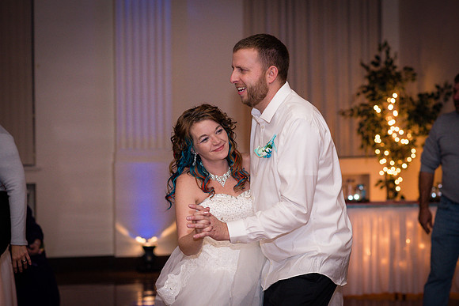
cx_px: 230
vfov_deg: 16.1
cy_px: 153
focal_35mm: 85
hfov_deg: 23.9
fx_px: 1084
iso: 640
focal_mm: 85
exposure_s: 1/125
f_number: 3.2
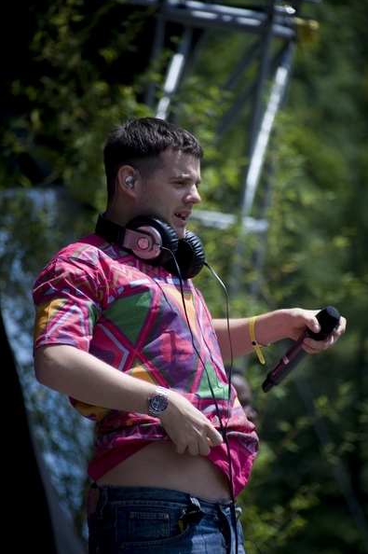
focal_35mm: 303
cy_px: 277
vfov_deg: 6.8
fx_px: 4654
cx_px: 185
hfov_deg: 4.5
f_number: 6.3
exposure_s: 1/1600
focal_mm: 300
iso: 400
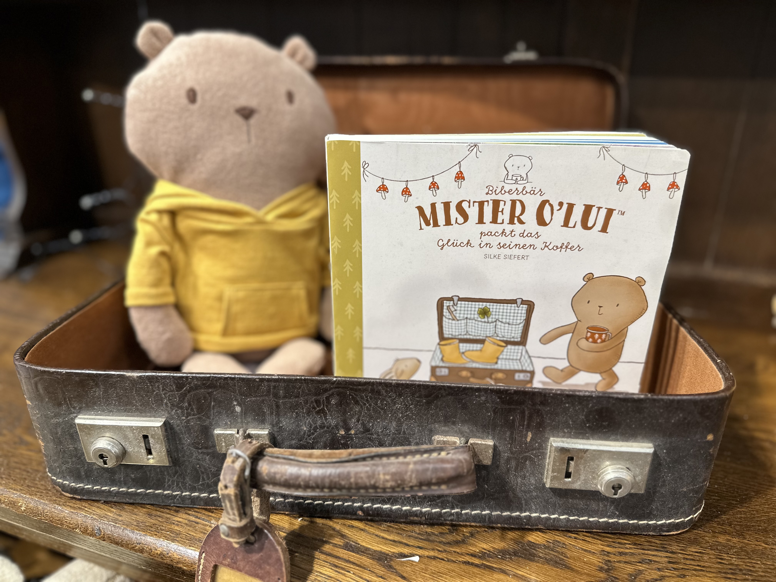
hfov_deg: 71.6
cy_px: 291
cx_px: 388
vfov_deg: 56.8
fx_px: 538
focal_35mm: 24
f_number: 1.78
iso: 64
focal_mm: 6.86
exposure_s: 1/100
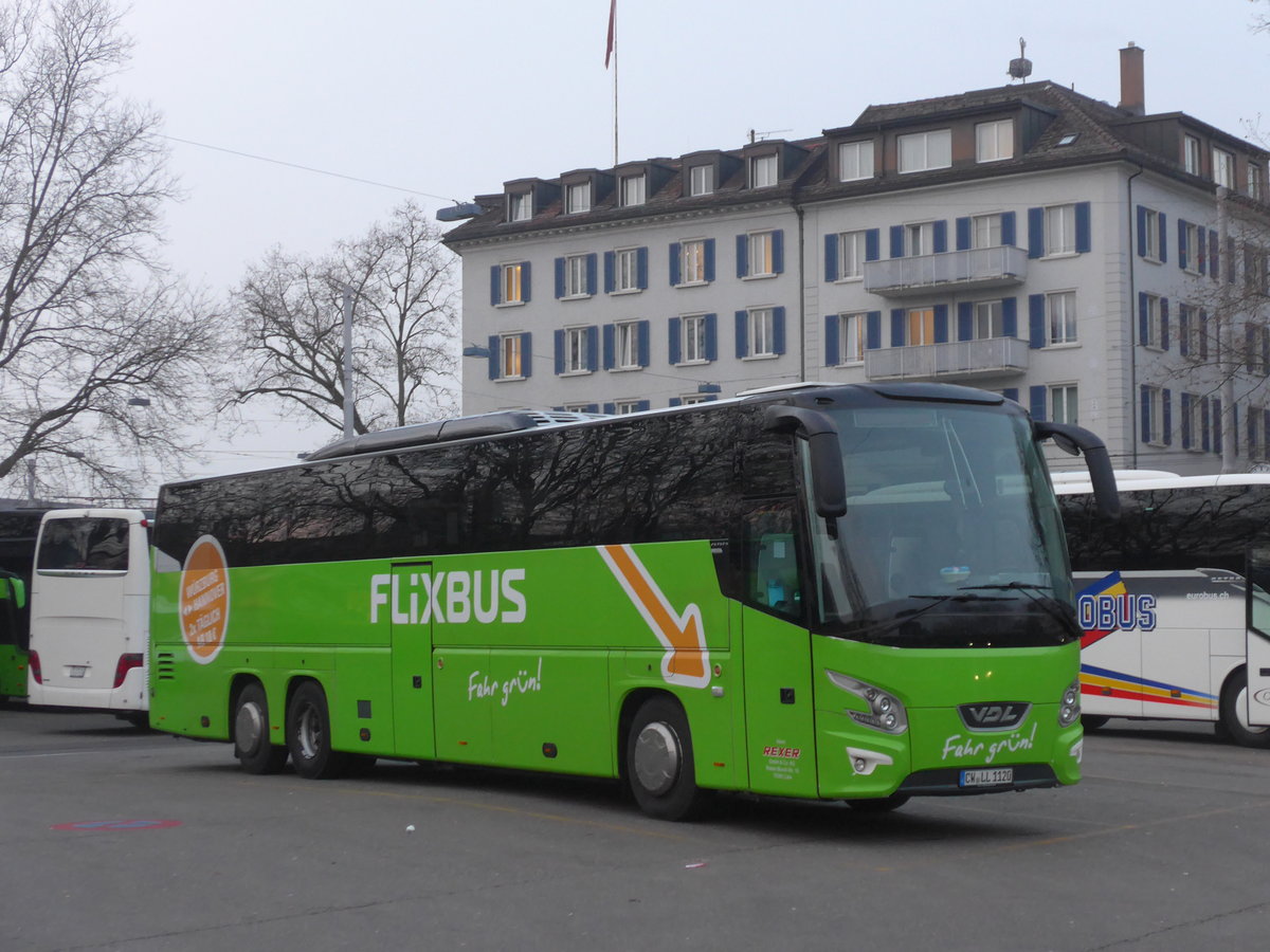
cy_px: 476
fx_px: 2275
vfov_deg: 23.7
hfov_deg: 31.2
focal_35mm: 62
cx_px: 635
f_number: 3.7
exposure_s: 1/25
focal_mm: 12.7
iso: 400
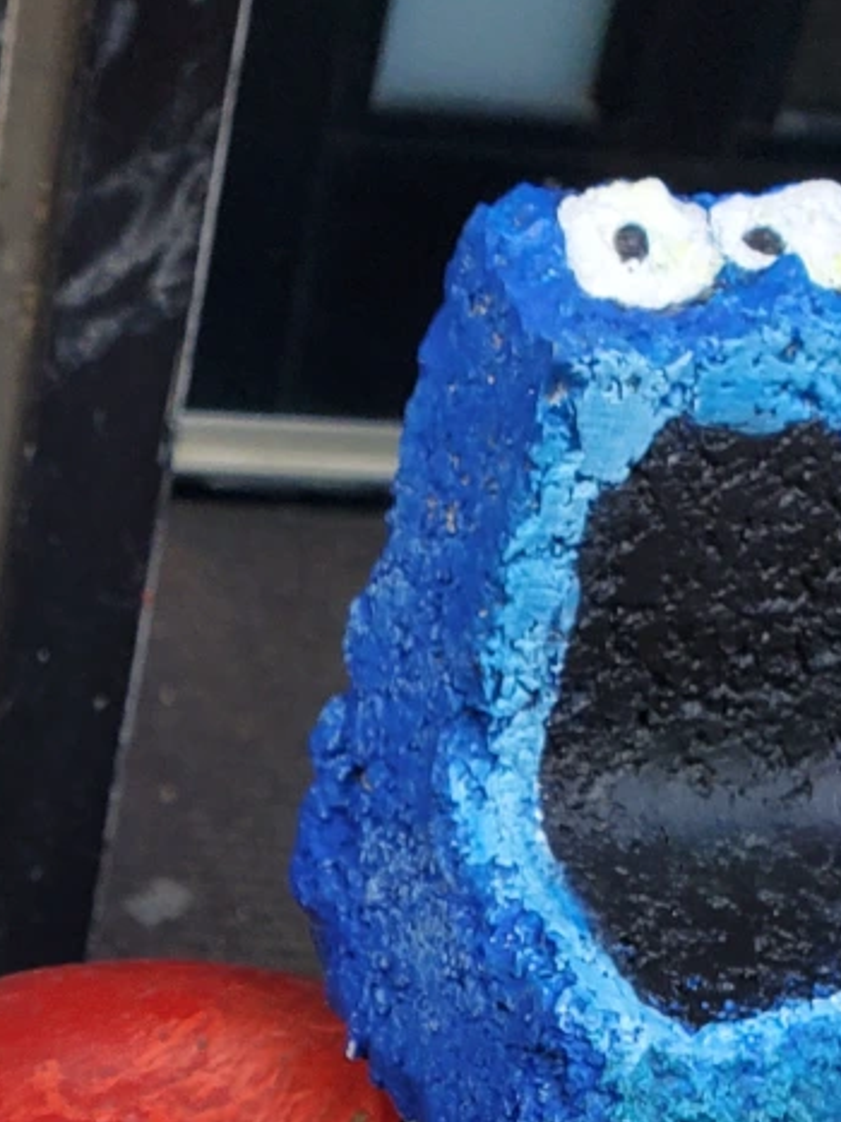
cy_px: 1695
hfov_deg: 15.2
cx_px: -53
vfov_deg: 18.3
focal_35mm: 95
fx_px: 3079
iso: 100
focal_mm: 4.3
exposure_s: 1/120
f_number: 2.4
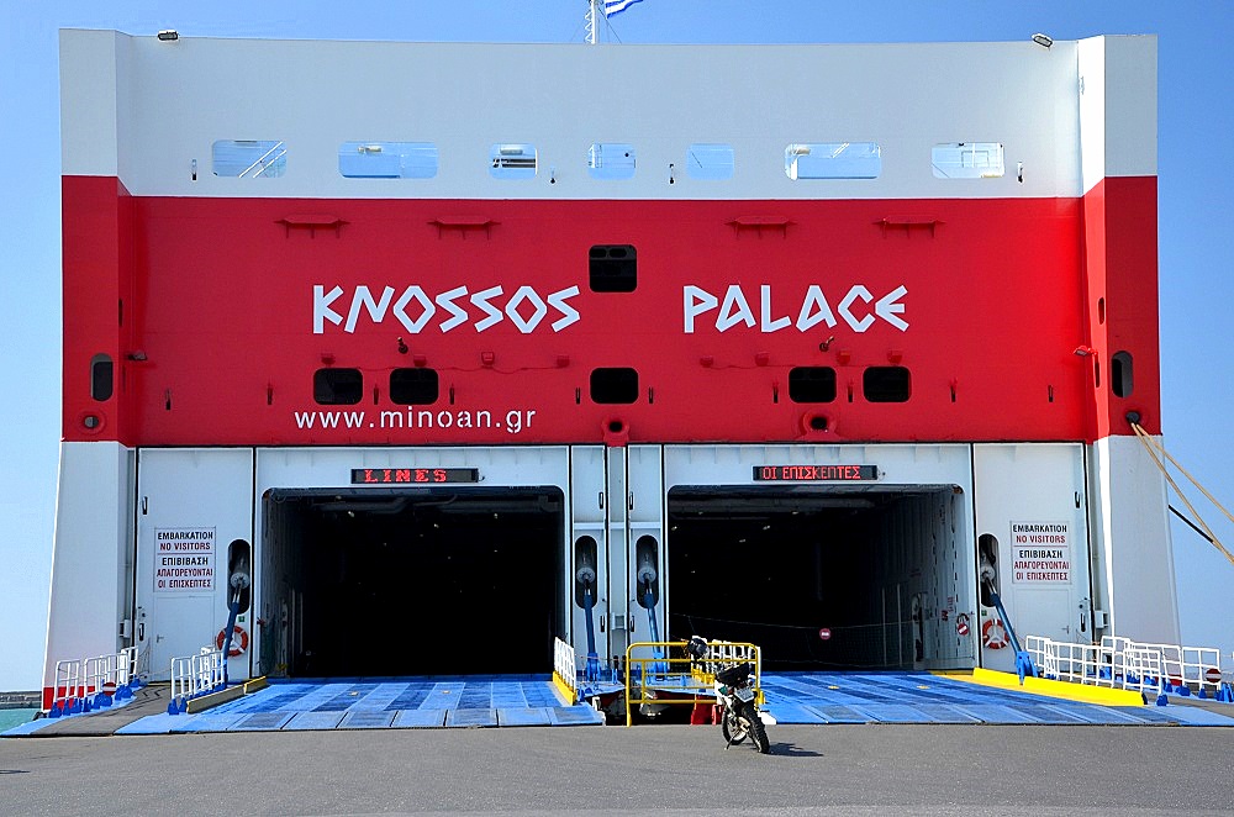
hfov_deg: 32.0
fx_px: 2155
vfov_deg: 21.5
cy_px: 408
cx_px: 617
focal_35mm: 63
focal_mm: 42
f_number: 8
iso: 200
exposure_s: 1/250
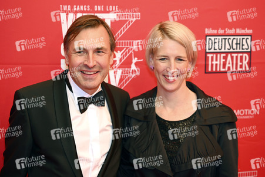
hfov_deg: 30.1
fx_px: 493
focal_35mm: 67
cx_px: 132
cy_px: 88
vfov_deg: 20.3
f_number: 2.8
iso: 1250
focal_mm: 67
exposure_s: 1/125
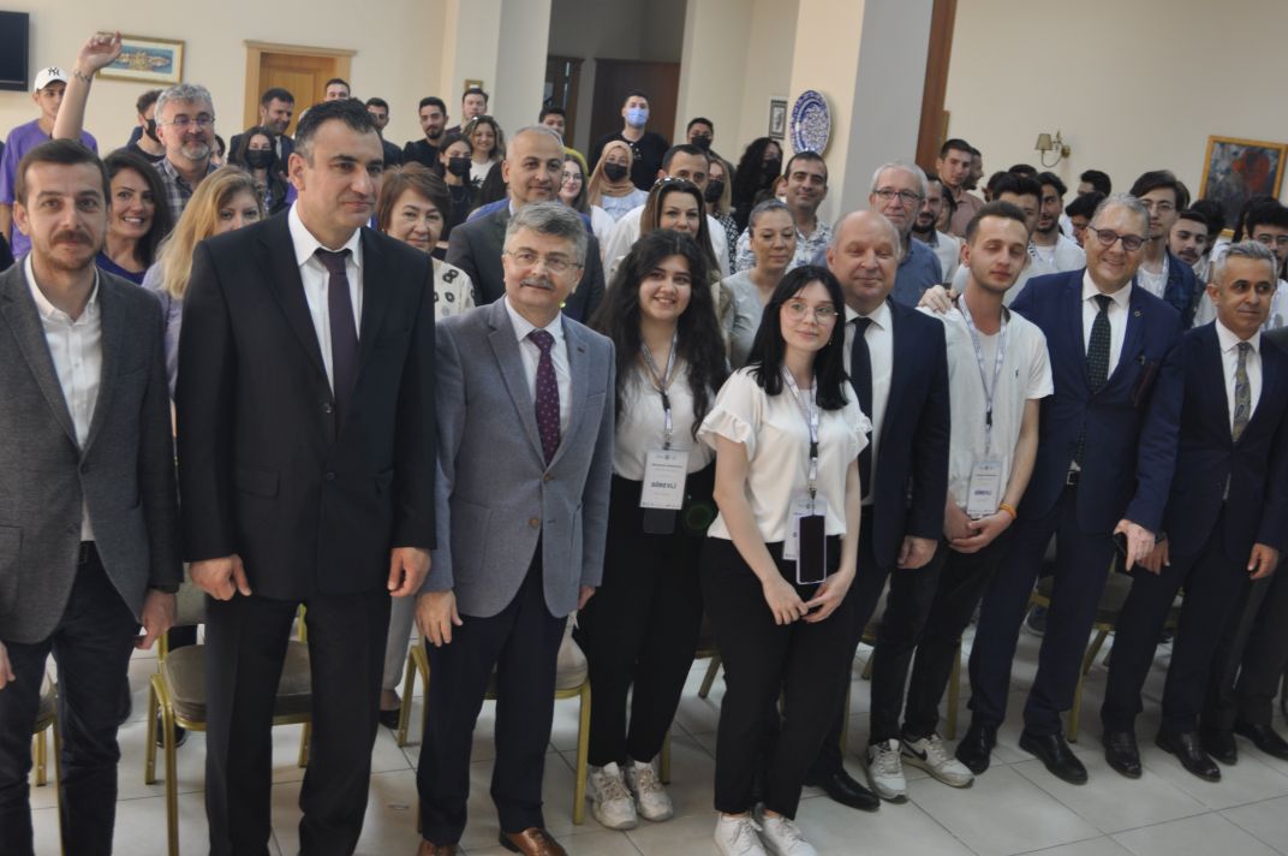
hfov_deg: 53.2
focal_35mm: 36
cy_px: 428
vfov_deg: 36.8
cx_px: 644
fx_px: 1286
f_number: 3.5
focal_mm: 24
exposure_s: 1/20
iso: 200
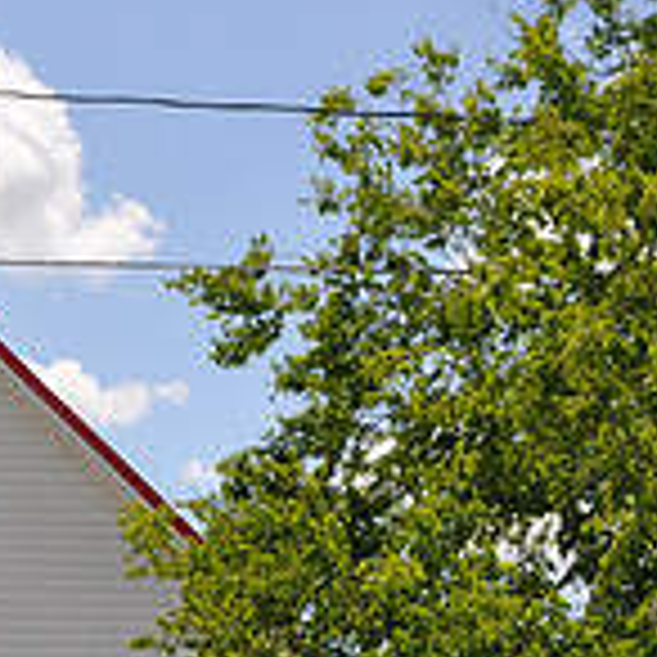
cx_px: -90
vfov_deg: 19.0
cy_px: 484
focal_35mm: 91
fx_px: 1954
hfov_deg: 18.3
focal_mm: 18
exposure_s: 1/160
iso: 200
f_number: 13
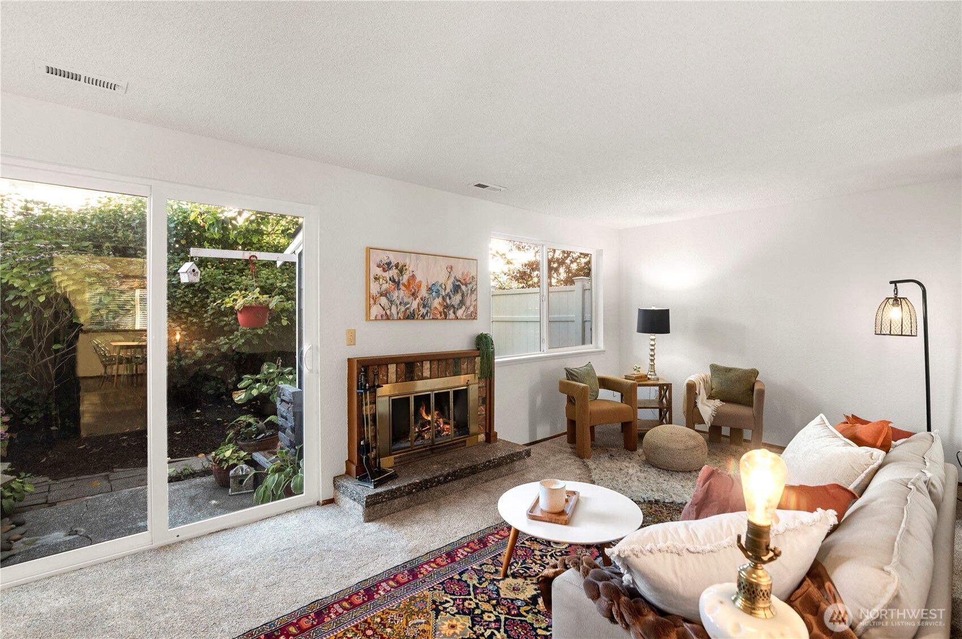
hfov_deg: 96.8
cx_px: 481
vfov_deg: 73.6
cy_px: 320
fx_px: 427
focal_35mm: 16
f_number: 8
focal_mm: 16
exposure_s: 1/3
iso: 200
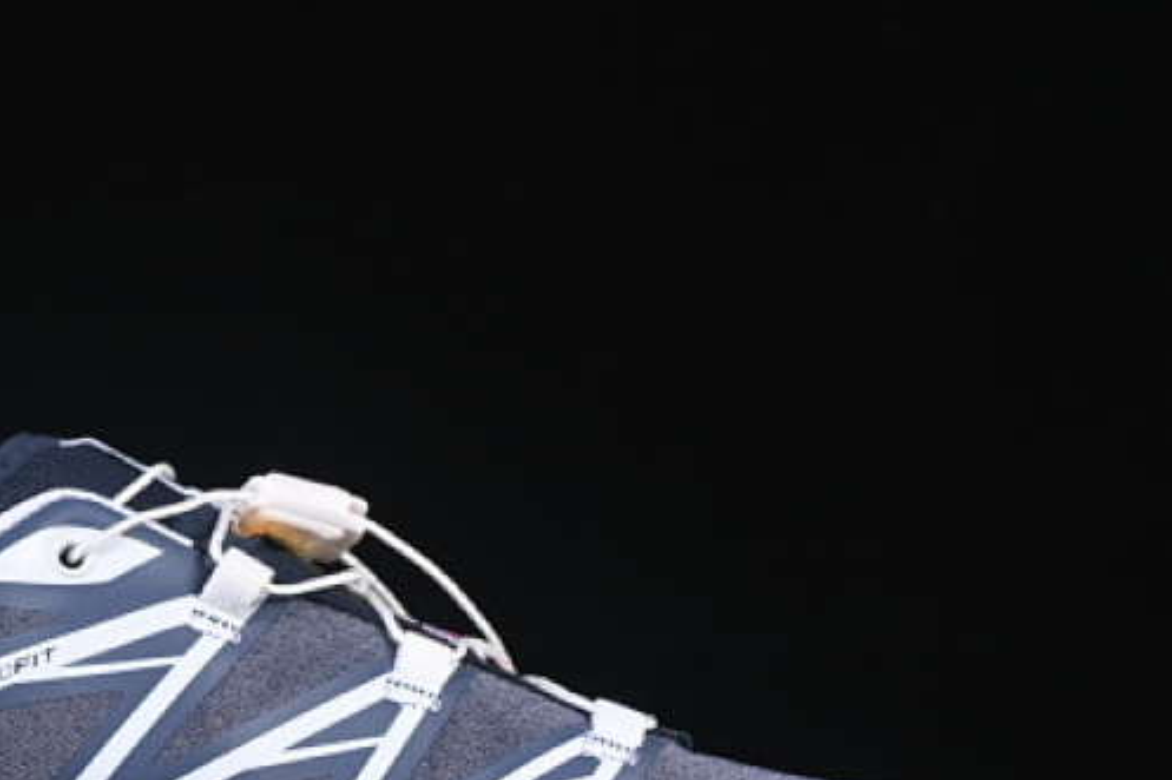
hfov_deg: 12.5
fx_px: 5304
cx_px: 212
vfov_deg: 8.4
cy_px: 634
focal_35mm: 163
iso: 160
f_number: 7.1
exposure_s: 1/60
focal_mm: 50
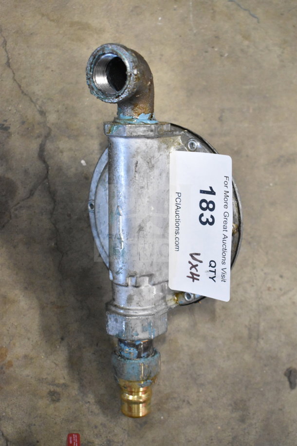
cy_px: 223
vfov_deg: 38.9
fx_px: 631
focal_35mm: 51
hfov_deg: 26.5
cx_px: 148
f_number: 4.5
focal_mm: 34
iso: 6400
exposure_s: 1/50
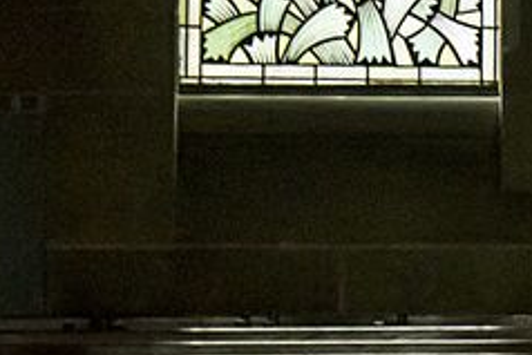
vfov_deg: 3.6
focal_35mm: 381
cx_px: 999
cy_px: 87
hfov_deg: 5.3
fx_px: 5634
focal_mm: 56
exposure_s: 1/80
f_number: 5.6
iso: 2500
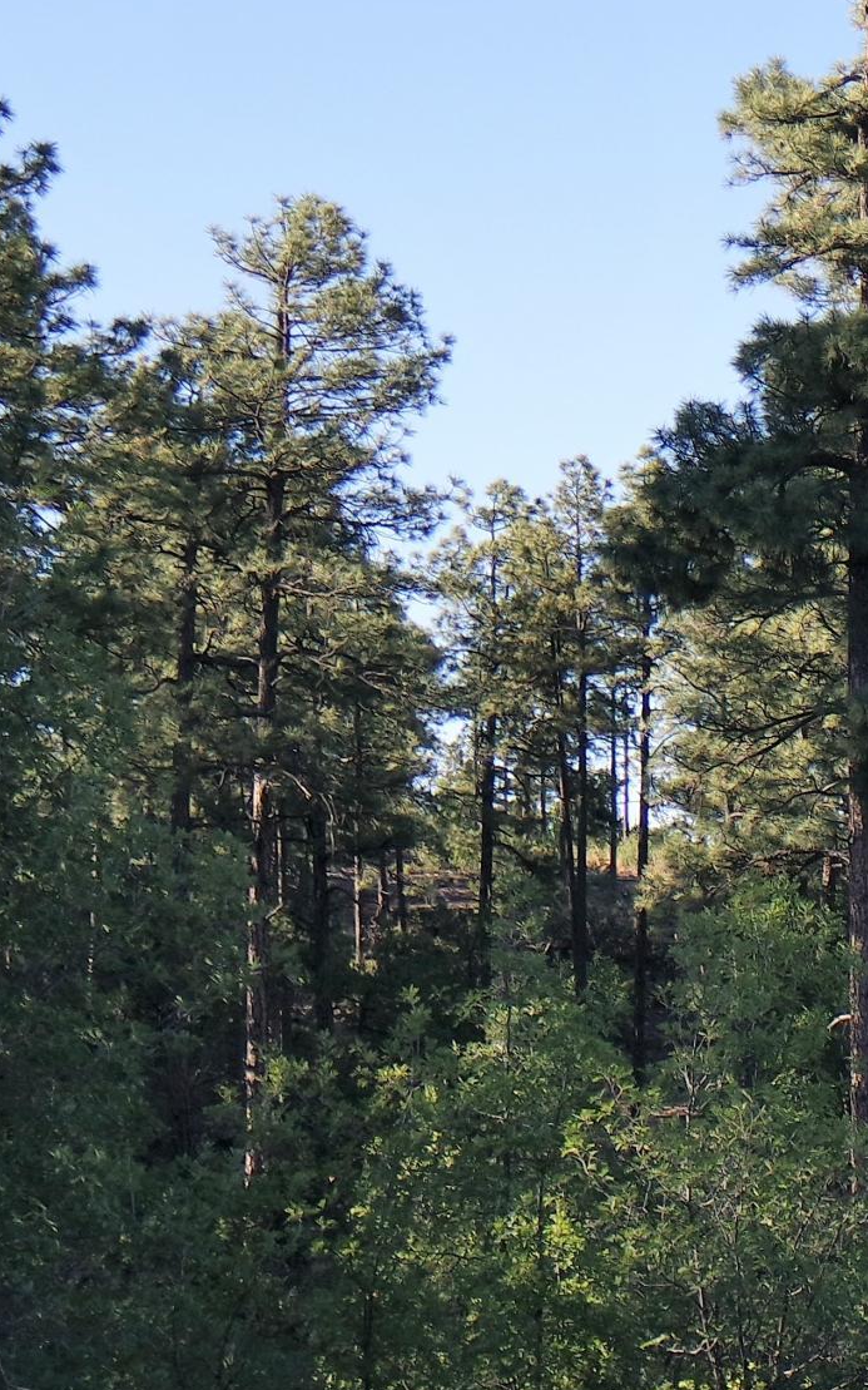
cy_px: 745
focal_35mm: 102
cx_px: 1270
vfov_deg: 20.4
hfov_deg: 12.3
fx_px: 3861
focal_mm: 14
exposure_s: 1/400
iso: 160
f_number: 4
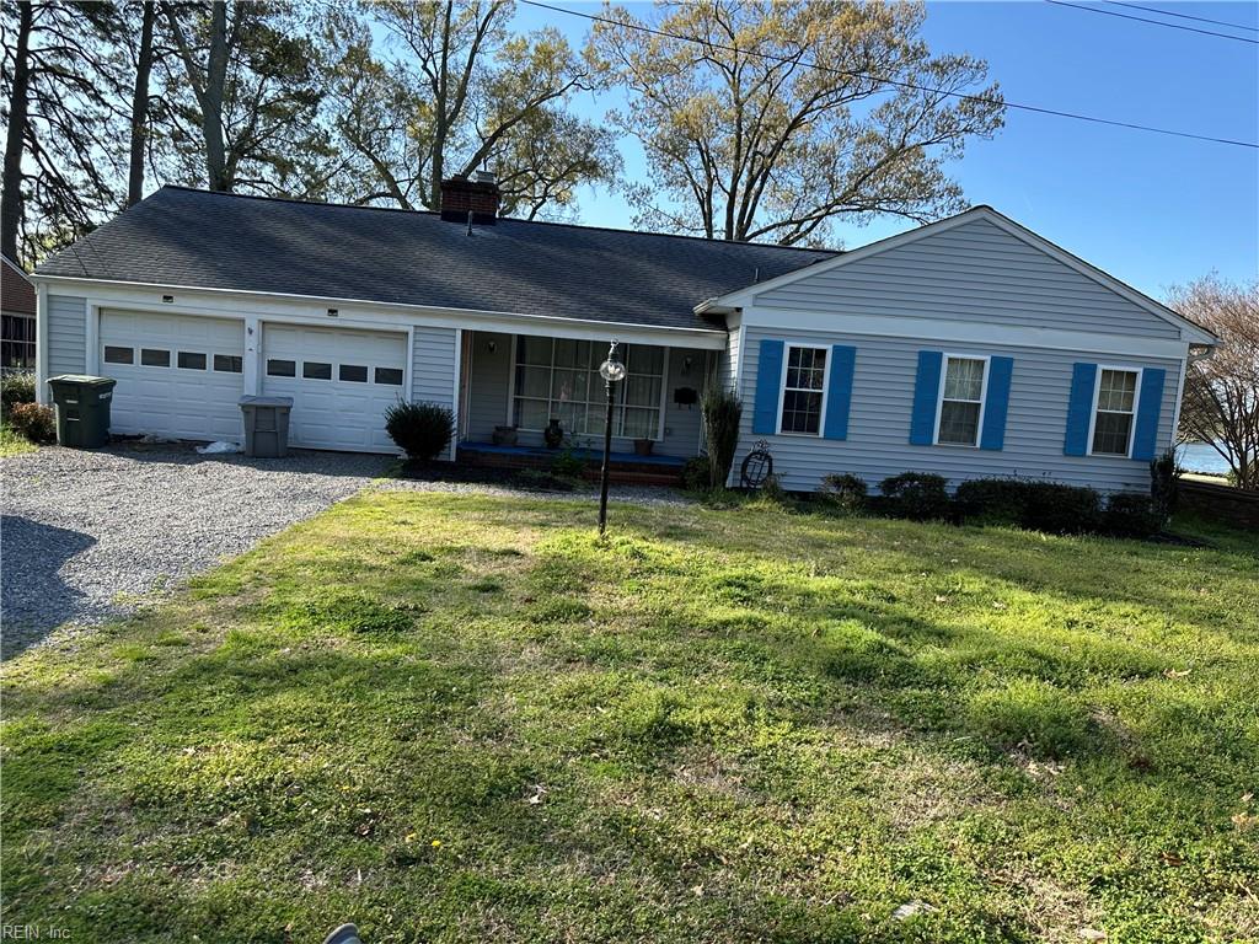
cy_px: 472
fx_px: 873
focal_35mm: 24
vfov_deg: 56.8
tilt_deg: -5.2
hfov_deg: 71.6
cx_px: 630
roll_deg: -3.7
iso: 80
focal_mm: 6.86
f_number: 1.78
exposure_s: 1/1412
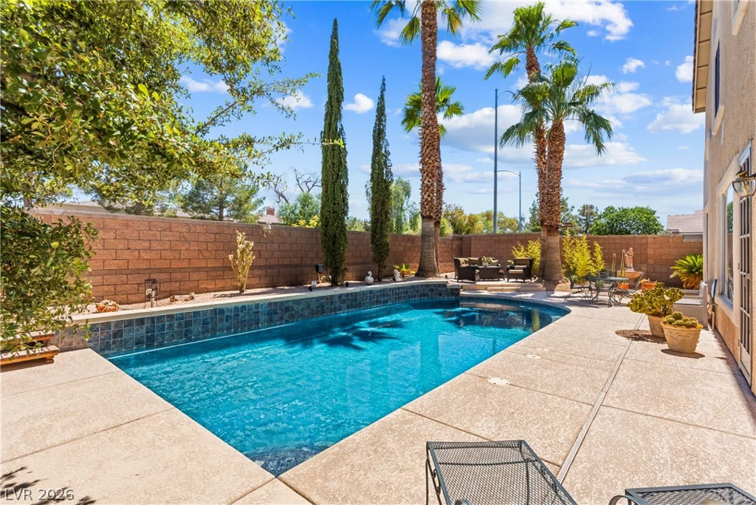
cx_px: 378
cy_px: 252
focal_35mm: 17
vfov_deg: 70.5
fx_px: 357
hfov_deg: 93.3
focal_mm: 17
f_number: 8
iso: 400
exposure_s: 1/8000
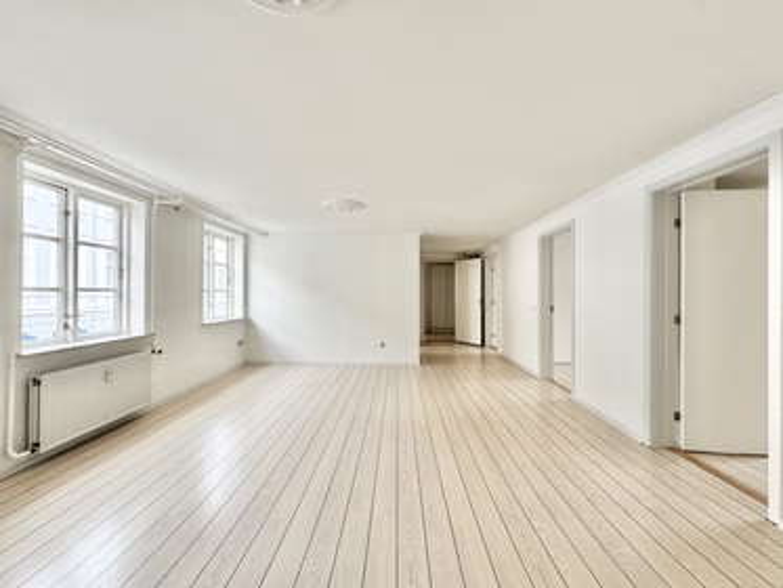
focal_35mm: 14
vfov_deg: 85.7
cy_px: 294
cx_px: 392
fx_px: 317
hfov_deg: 102.0
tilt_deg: -0.3
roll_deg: +0.3
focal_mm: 2.22
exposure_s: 1/99
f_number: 2.2
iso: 125
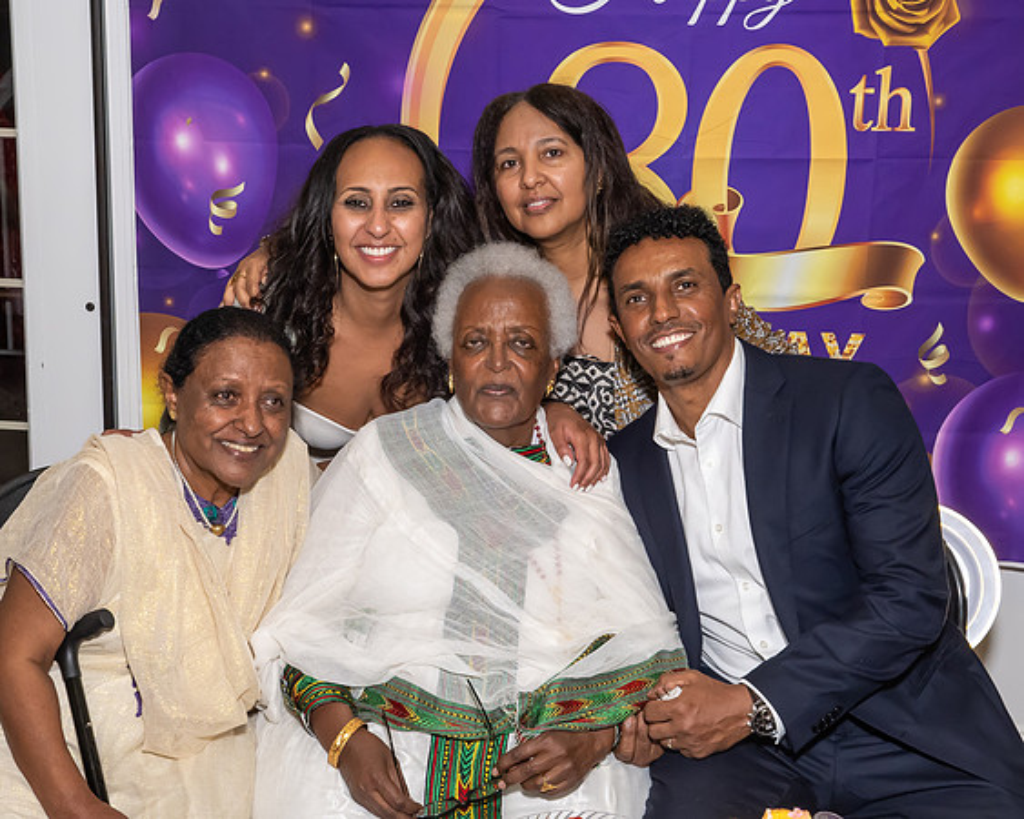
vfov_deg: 31.3
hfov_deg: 38.7
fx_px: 1459
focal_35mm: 48
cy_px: 437
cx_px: 466
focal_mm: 23
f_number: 9
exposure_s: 1/250
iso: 1250
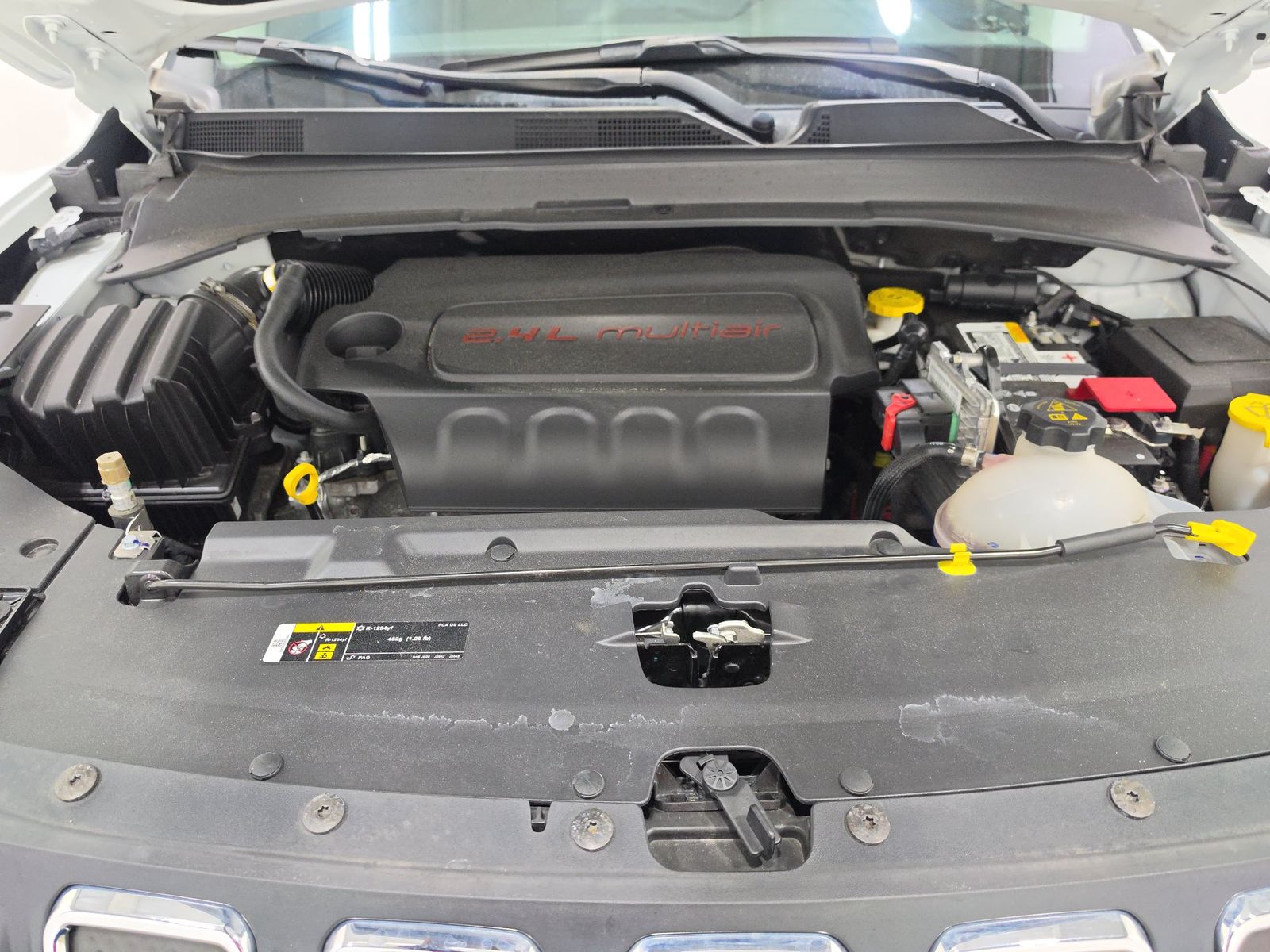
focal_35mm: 23
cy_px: 476
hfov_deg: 73.9
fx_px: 844
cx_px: 635
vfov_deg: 58.9
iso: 160
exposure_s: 1/119
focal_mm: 6.5
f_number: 1.4
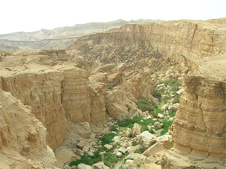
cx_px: 113
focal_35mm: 34
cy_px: 84
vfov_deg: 41.8
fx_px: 222
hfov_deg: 54.0
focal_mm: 5.7
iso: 50
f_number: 4.9
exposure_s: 1/148
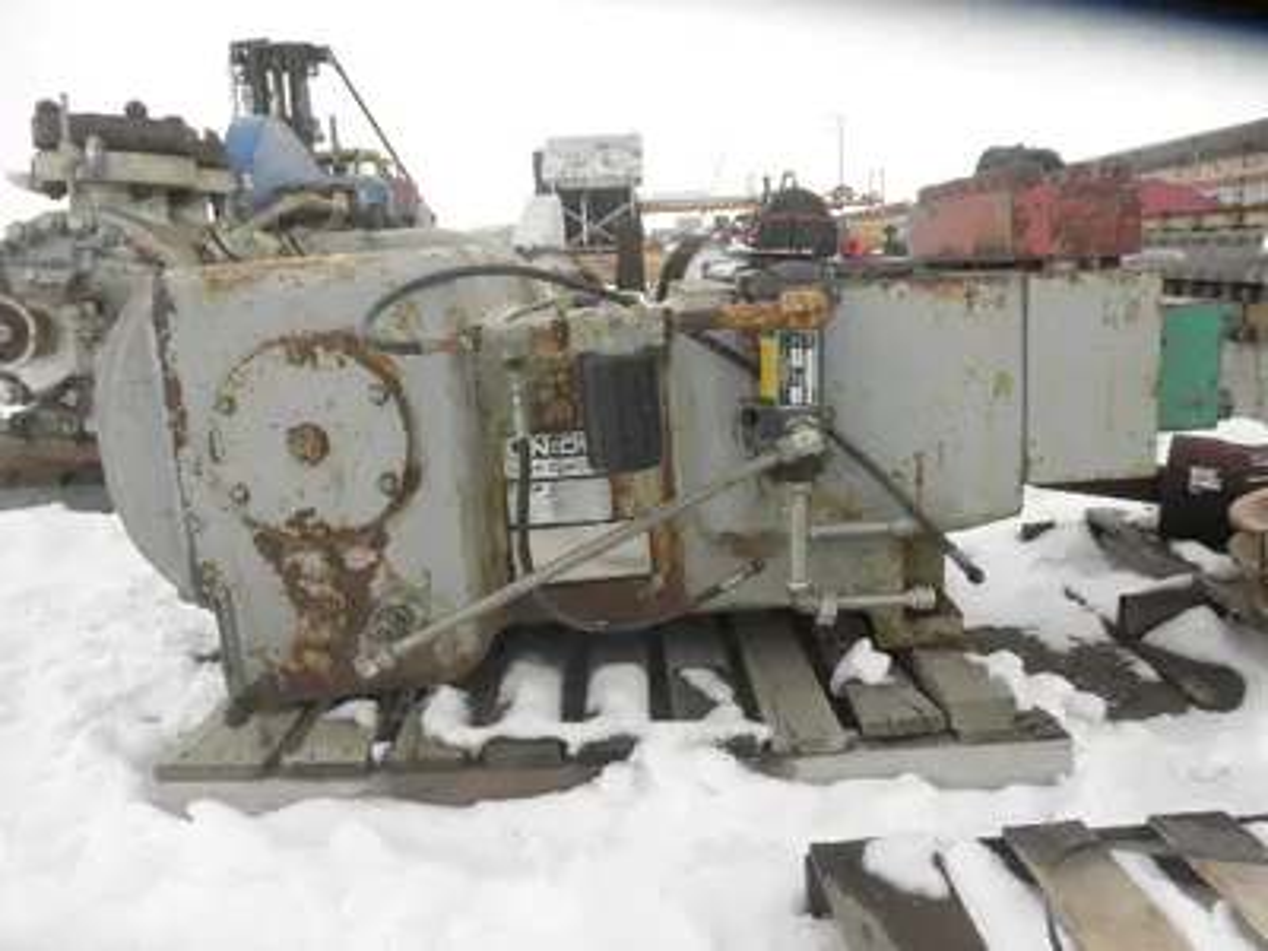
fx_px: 1026
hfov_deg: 63.4
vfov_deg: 49.7
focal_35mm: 28
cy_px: 476
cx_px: 634
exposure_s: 1/250
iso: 64
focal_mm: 5
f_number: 3
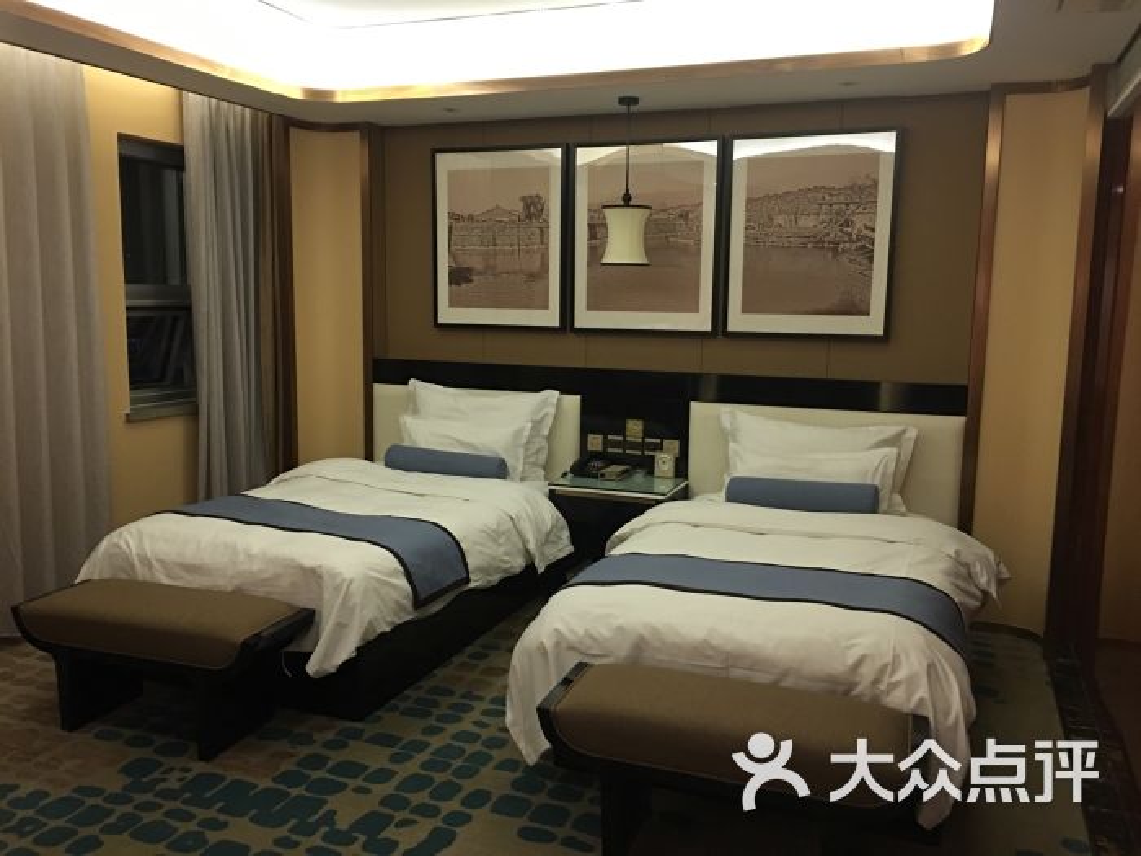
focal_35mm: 29
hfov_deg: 61.7
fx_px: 956
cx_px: 570
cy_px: 428
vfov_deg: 48.2
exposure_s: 1/8
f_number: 2.2
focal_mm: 4.15
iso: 100
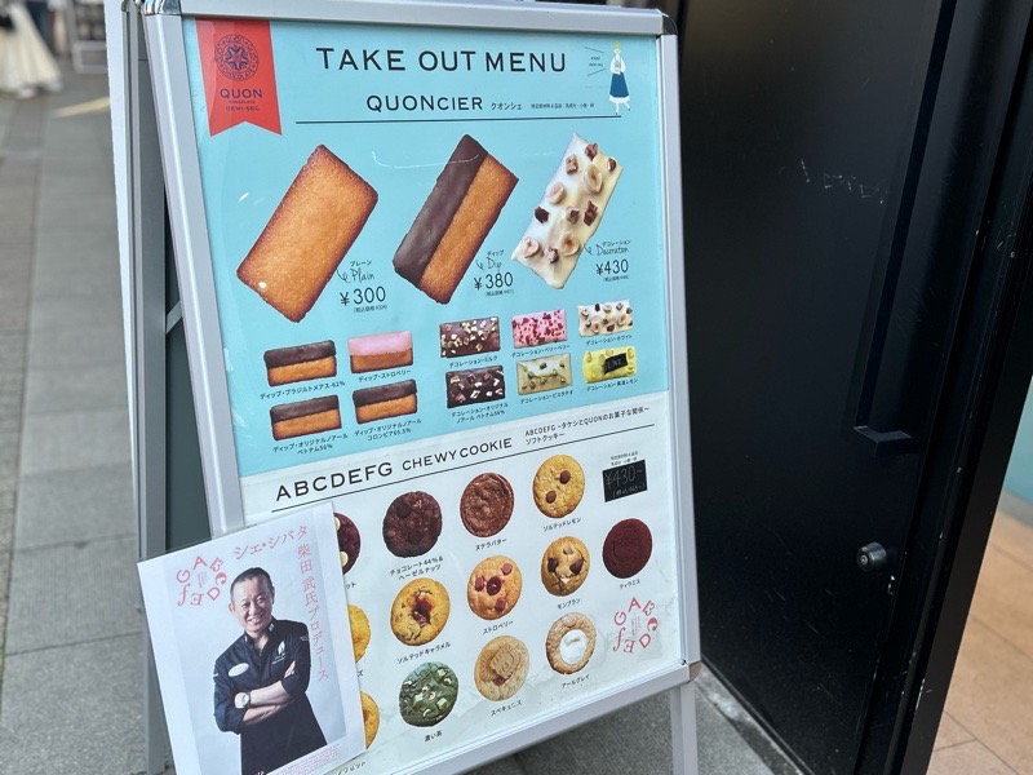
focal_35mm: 26
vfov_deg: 53.1
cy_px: 388
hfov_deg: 67.3
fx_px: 776
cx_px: 516
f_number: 1.5
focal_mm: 5.7
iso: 40
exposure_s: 1/258
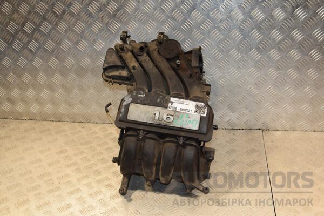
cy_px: 108
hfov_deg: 51.3
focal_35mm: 38
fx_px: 337
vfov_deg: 35.5
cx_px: 162
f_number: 5
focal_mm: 25
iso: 800
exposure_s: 1/200
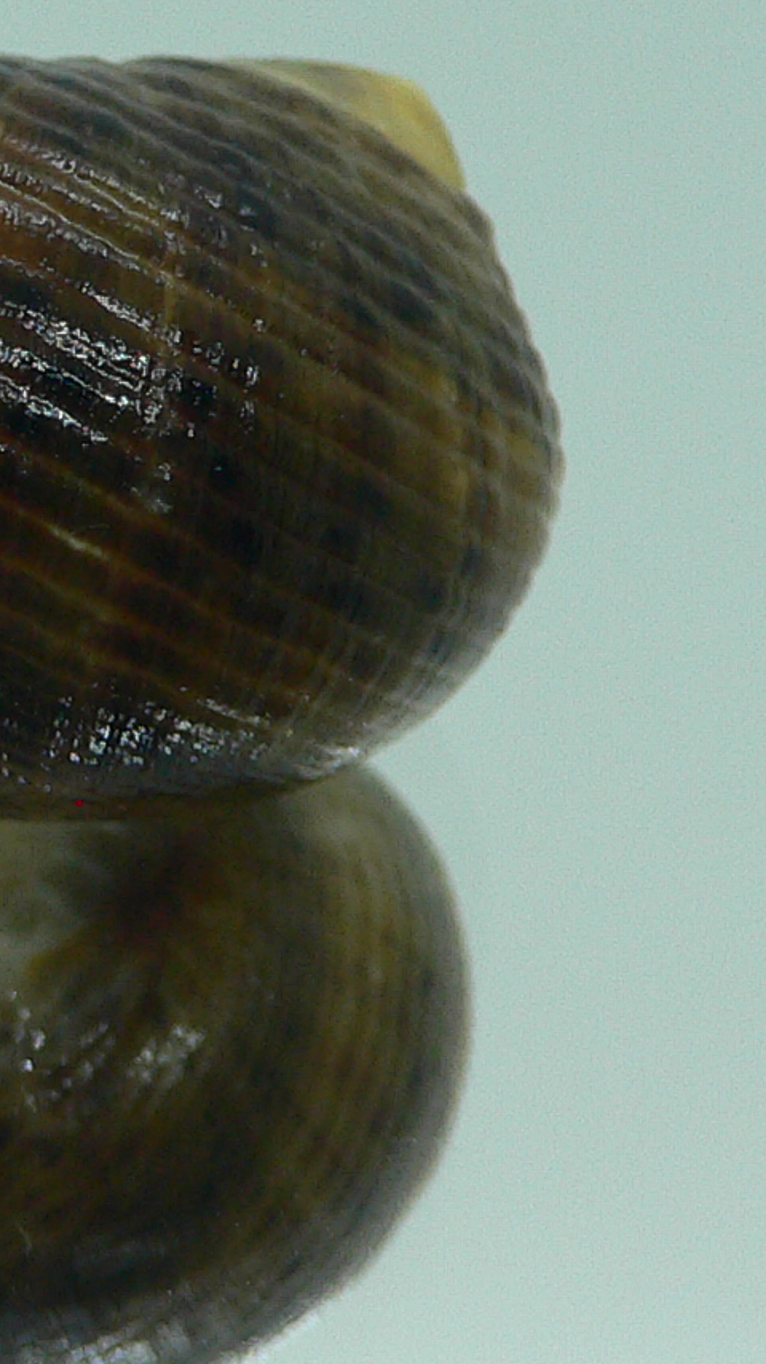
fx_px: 3252
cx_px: -101
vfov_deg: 23.6
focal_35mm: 90
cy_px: 565
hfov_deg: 13.2
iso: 100
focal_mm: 4.6
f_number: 2.8
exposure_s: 1/60
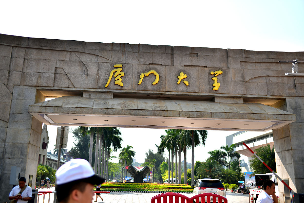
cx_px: 152
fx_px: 296
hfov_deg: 54.4
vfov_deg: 37.9
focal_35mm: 35
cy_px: 102
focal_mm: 35
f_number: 2.2
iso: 125
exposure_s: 1/8000
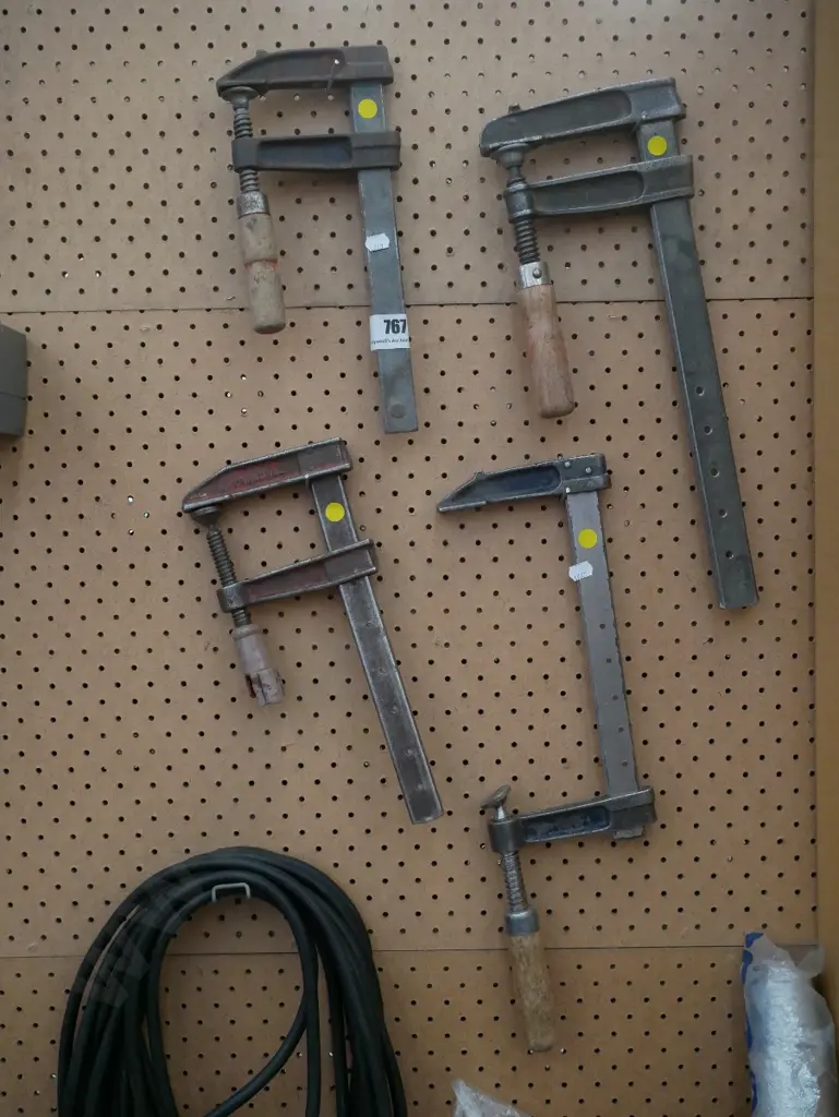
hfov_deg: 36.0
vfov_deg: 46.8
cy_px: 558
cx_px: 420
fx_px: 1292
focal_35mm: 40
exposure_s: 1/60
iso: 3200
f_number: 5.6
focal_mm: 20
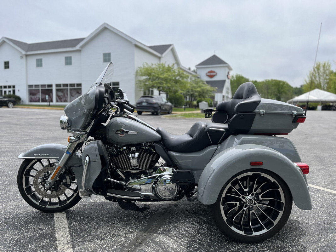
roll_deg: -1.0
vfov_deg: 53.1
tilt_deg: -4.4
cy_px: 126
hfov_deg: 67.3
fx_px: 252
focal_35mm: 26
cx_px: 168
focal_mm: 5.1
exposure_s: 1/2899
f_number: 1.6
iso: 50
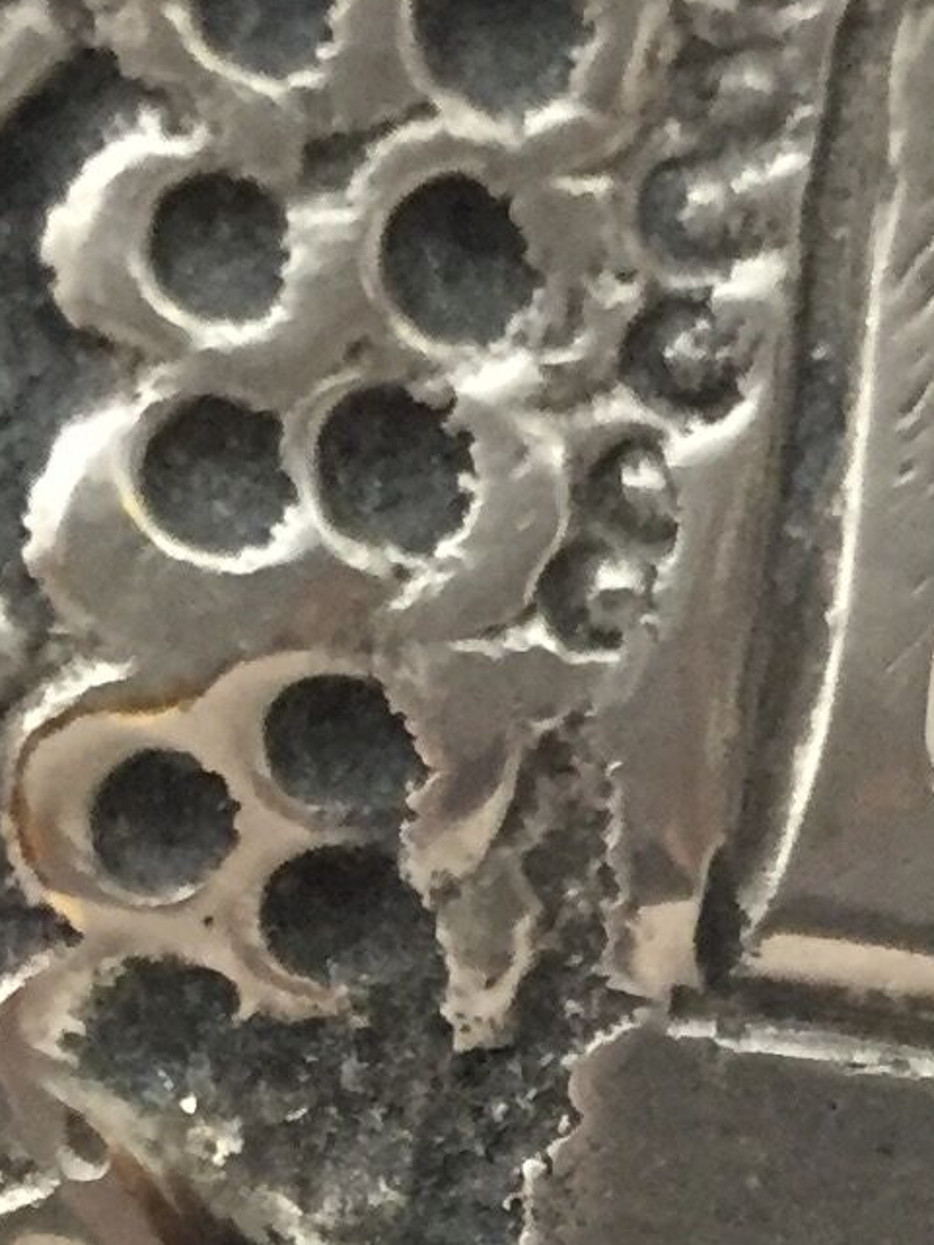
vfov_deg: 12.8
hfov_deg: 9.9
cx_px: 957
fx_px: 5324
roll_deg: +11.4
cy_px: 1714
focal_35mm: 148
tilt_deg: -44.9
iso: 250
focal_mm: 4.15
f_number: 2.2
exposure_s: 1/17
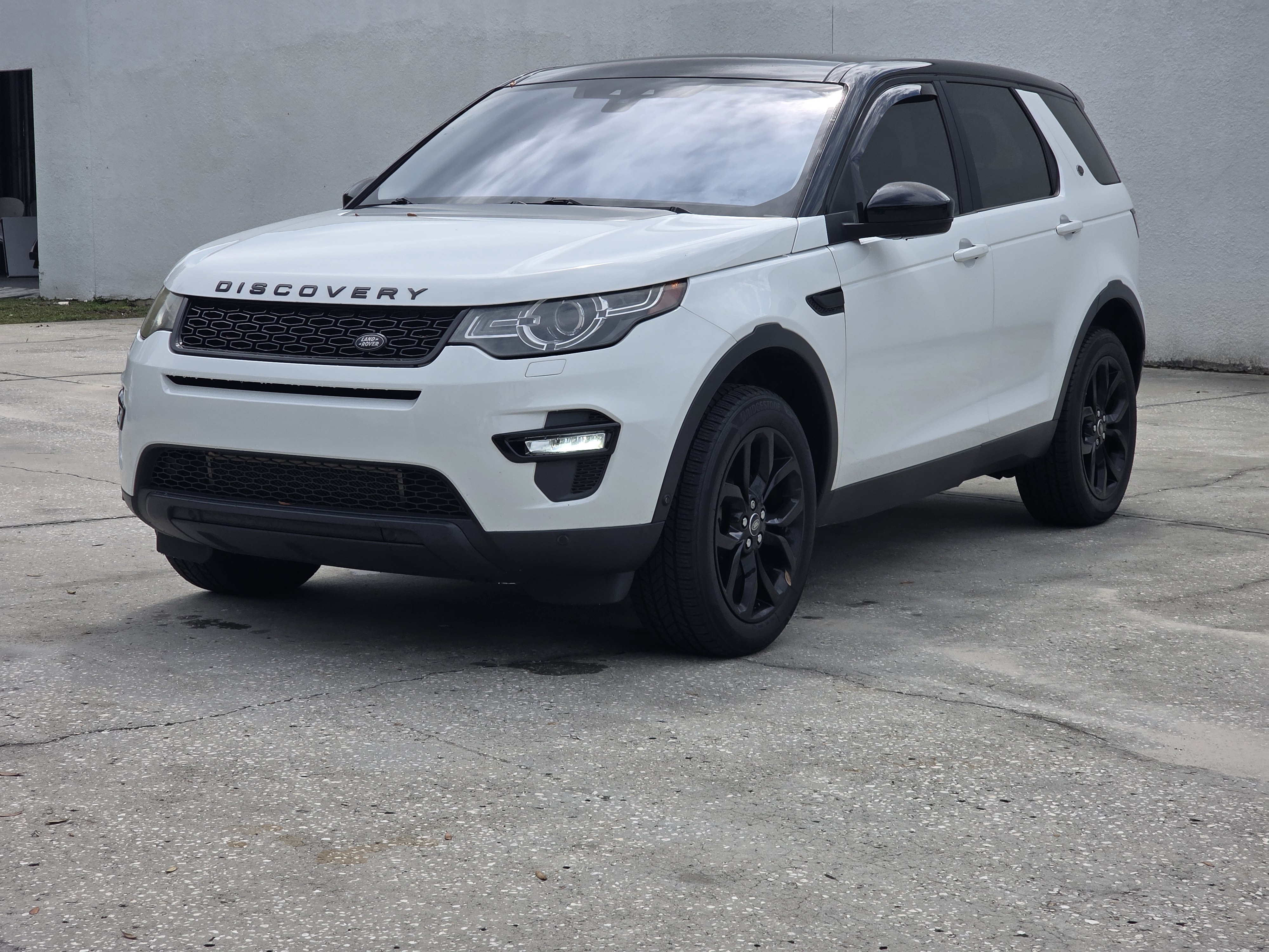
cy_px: 476
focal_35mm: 69
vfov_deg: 21.3
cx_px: 634
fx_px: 2529
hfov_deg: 28.2
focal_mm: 7.9
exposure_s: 1/2701
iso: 50
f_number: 2.4
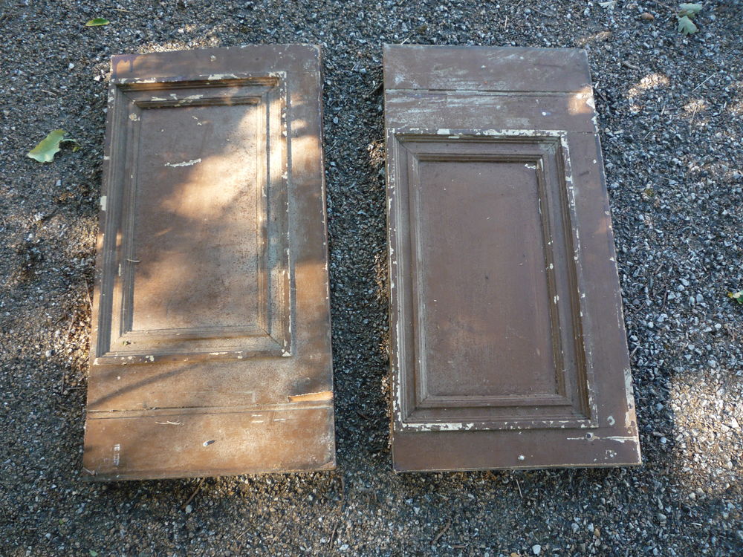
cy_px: 278
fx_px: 644
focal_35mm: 30
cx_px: 372
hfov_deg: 60.0
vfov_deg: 46.8
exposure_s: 1/40
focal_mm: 5.2
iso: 100
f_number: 3.3
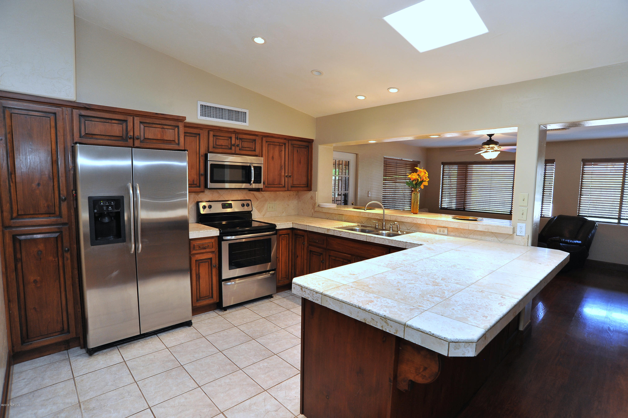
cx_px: 314
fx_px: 314
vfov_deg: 67.3
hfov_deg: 90.0
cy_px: 209
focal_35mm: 18
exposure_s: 1/30
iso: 1000
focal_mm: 18
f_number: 7.1
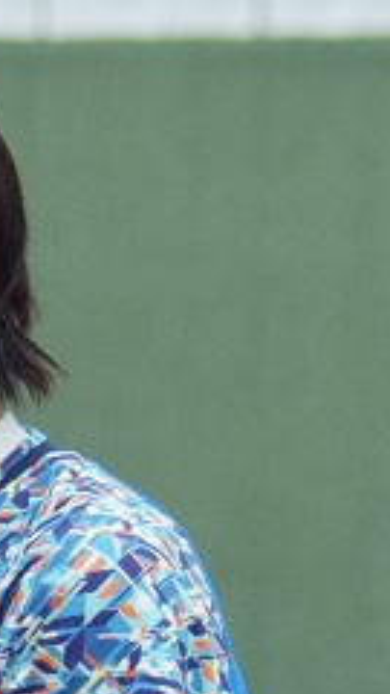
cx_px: -633
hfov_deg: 2.1
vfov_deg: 3.8
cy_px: 862
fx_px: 10350
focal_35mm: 563
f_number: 4.5
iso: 800
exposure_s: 1/1600
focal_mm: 86
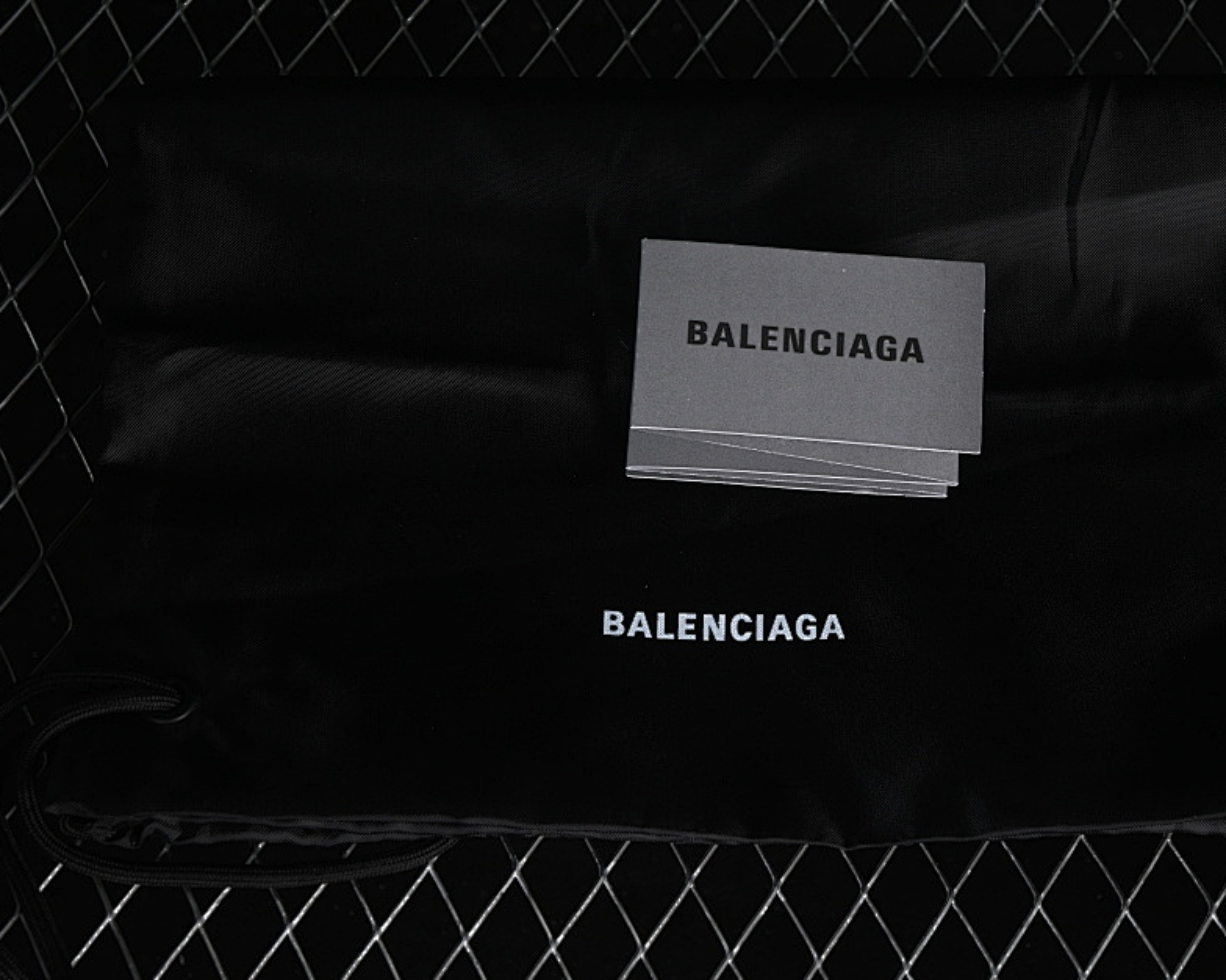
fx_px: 3519
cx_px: 749
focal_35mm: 97
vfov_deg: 15.9
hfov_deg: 19.7
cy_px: 450
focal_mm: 50
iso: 160
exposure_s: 1/60
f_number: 6.3
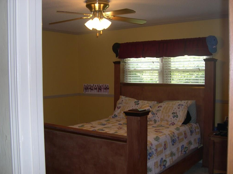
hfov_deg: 47.9
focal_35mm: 39
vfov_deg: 36.8
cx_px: 114
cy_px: 88
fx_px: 262
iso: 100
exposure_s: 1/30
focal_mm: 8
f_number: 2.8
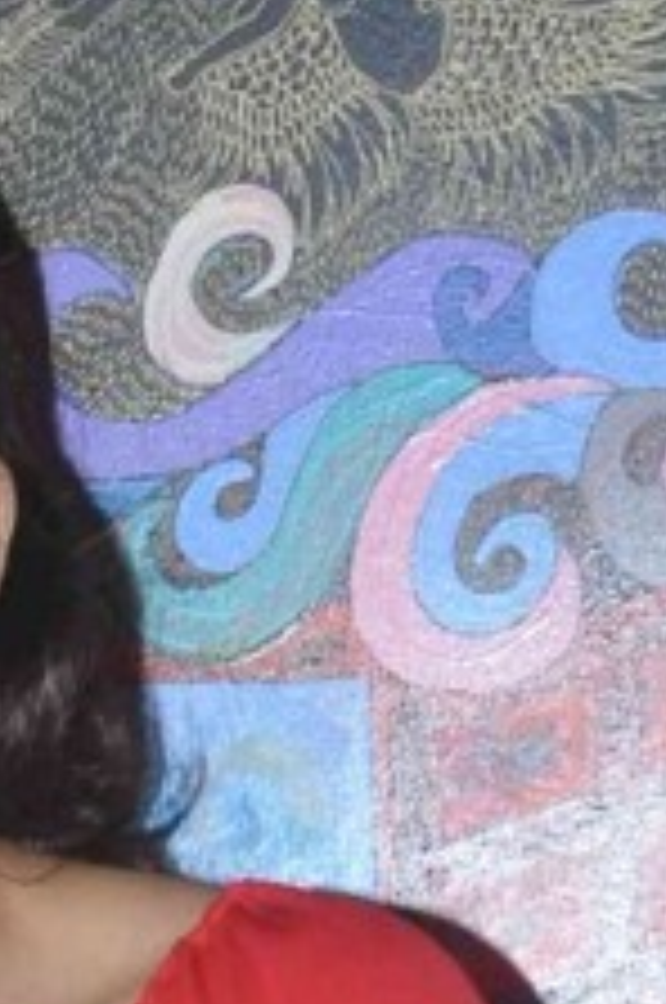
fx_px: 5911
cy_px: 2737
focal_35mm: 212
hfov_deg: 6.4
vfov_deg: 8.5
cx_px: -351
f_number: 13
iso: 800
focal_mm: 21
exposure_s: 1/160
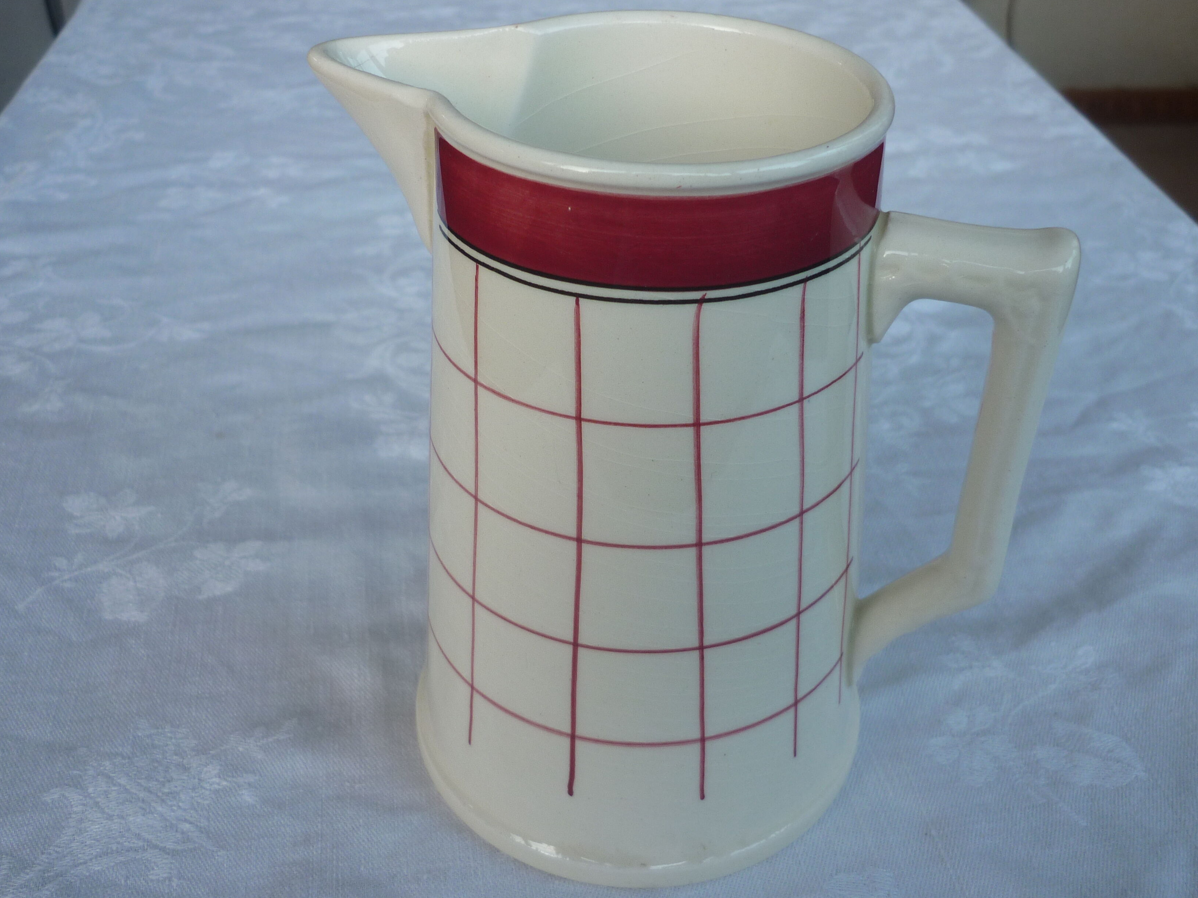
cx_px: 656
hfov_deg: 50.1
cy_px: 425
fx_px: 1280
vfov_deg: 38.6
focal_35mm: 37
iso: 80
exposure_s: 1/30
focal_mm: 5.5
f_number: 2.8
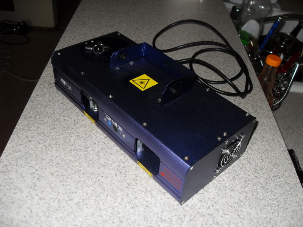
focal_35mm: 34
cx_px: 152
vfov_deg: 41.8
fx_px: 298
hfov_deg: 54.0
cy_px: 114
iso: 100
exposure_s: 1/45
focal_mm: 6.3
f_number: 2.8
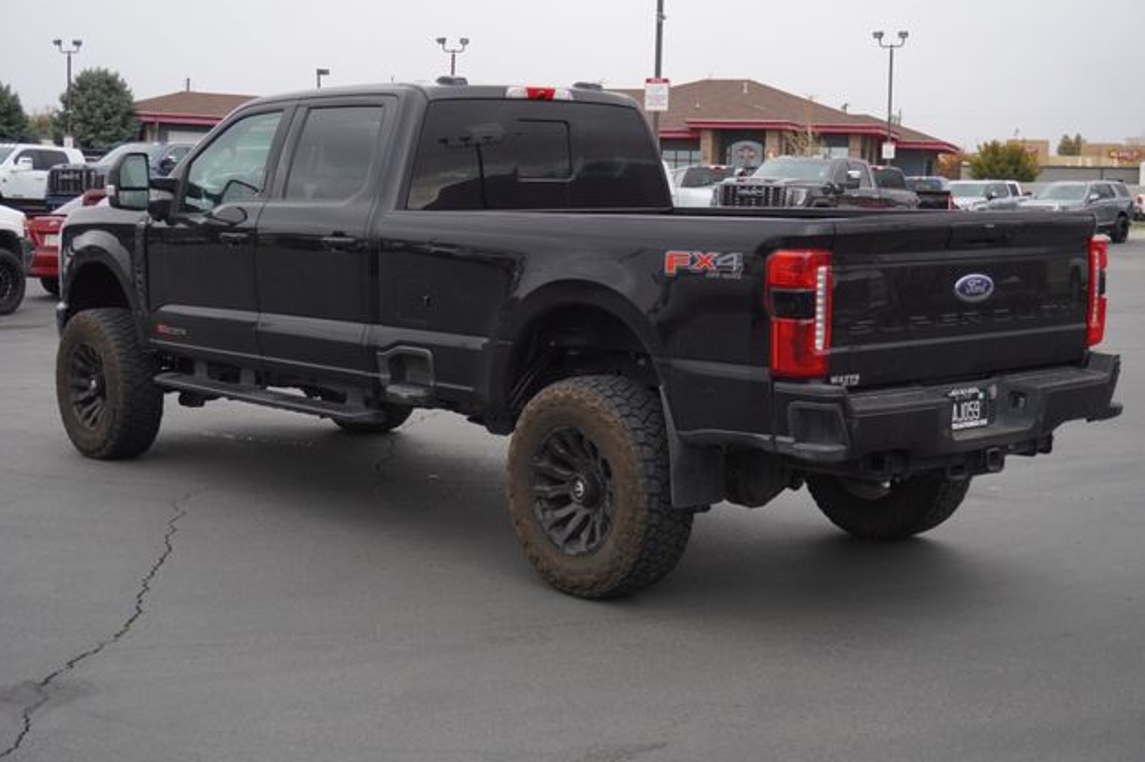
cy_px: 380
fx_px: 1749
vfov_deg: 24.6
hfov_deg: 36.3
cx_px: 572
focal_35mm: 55
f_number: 5.6
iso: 100
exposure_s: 1/60
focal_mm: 36
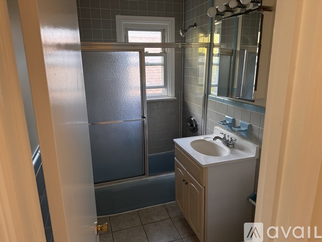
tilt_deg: -15.0
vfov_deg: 56.8
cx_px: 161
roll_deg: +0.8
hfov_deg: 71.6
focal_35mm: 24
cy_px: 121
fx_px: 223
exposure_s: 1/60
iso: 320
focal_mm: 6.76
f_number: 1.78
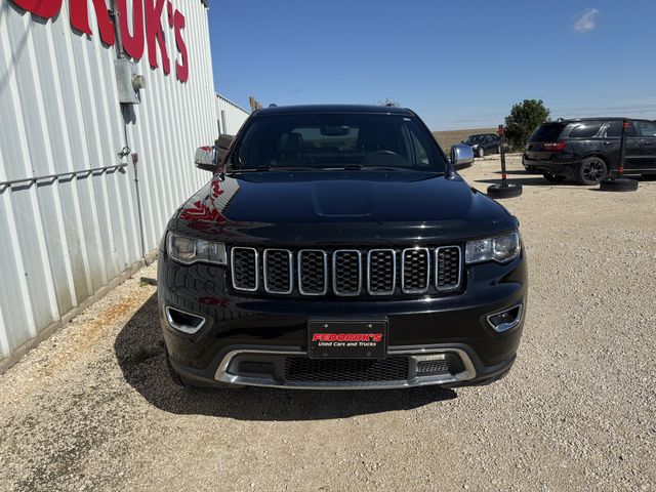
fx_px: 455
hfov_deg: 71.6
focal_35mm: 24
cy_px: 246
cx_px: 328
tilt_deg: -12.3
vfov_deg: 56.8
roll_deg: +2.8
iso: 80
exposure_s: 1/7353
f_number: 1.78
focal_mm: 6.76
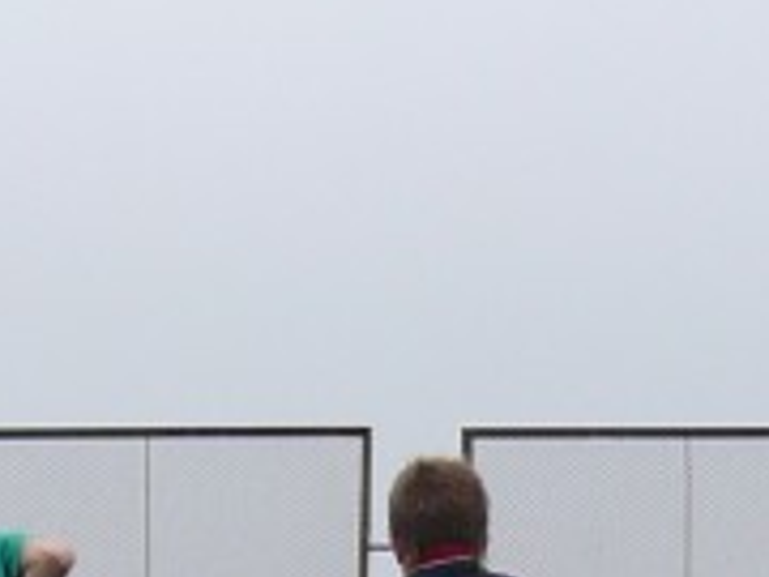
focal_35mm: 477
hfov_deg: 4.2
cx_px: 248
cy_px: 932
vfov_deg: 3.1
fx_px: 10597
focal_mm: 15.9
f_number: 4
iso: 100
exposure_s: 1/200
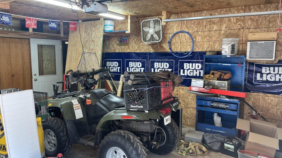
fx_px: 217
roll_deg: +0.0
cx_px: 142
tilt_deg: -6.0
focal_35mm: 29
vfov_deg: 40.2
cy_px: 82
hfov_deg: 66.1
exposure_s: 1/120
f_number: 1.6
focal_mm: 4.2
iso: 125
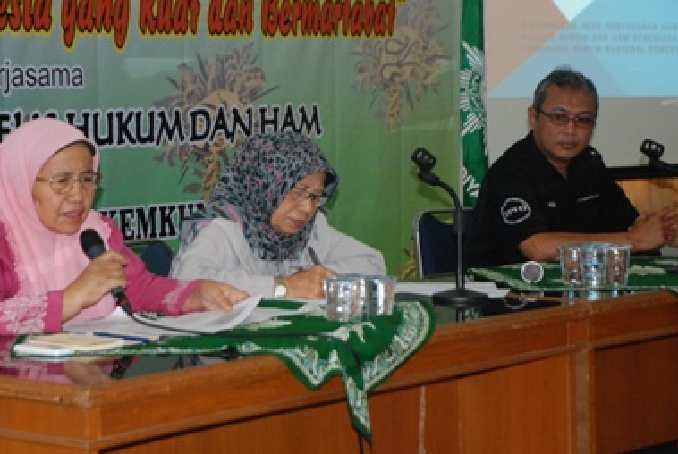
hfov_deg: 18.5
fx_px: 2075
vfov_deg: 12.5
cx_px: 286
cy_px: 200
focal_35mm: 110
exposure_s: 1/40
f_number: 5.3
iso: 1250
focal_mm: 62
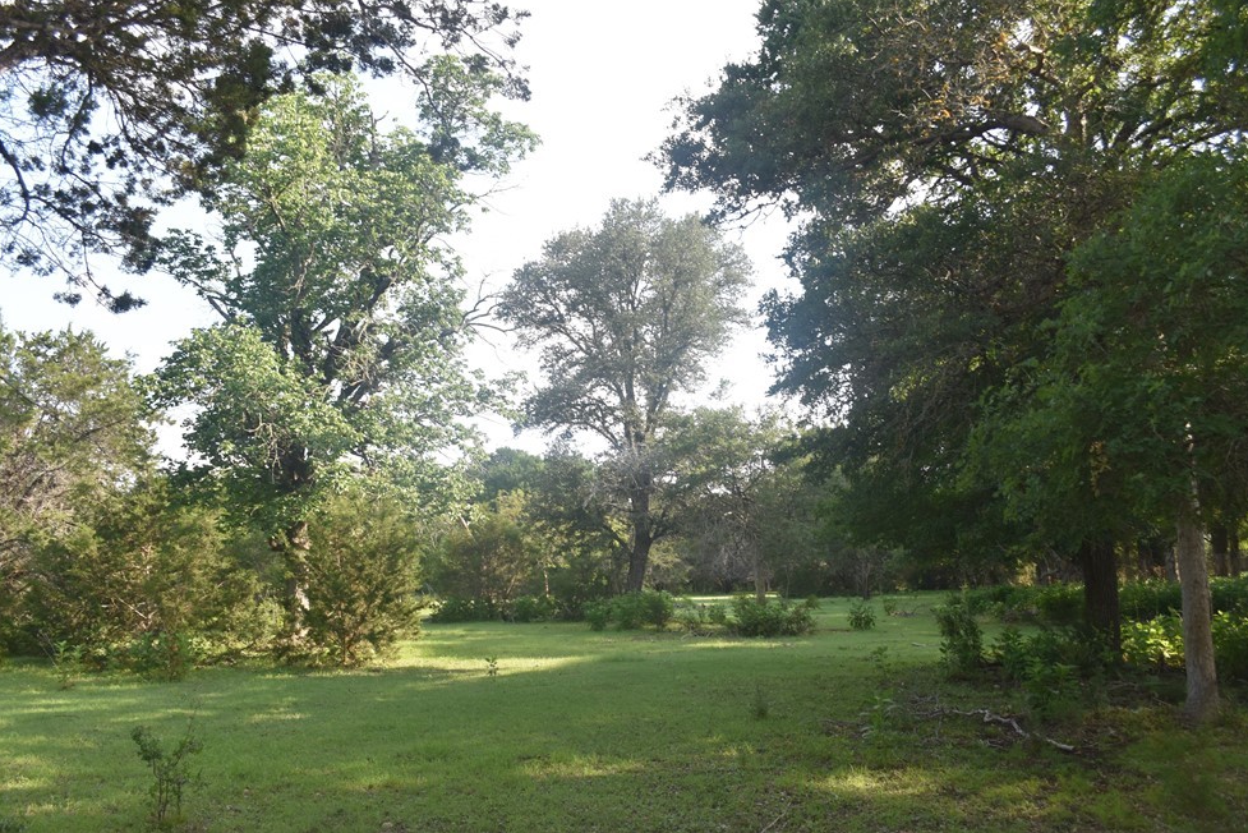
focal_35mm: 30
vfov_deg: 43.6
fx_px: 1040
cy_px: 439
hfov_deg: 61.9
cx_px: 631
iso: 180
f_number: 5
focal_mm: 18
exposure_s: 1/200
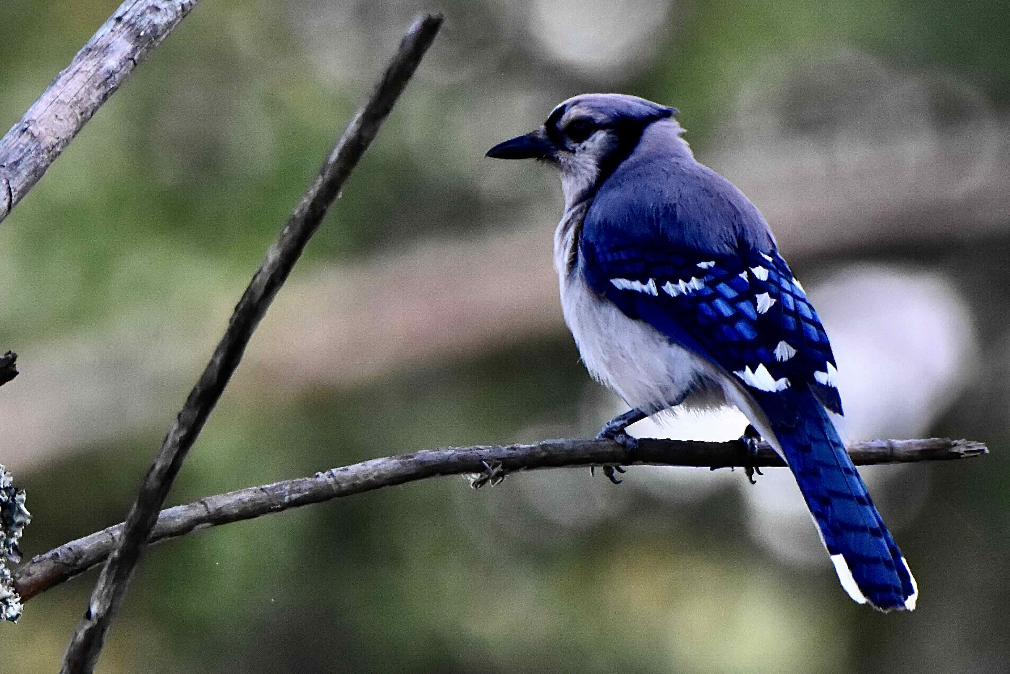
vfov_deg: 1.8
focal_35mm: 750
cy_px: 337
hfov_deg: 2.8
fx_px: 21039
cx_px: 505
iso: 3200
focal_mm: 500
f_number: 6.3
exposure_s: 1/1000
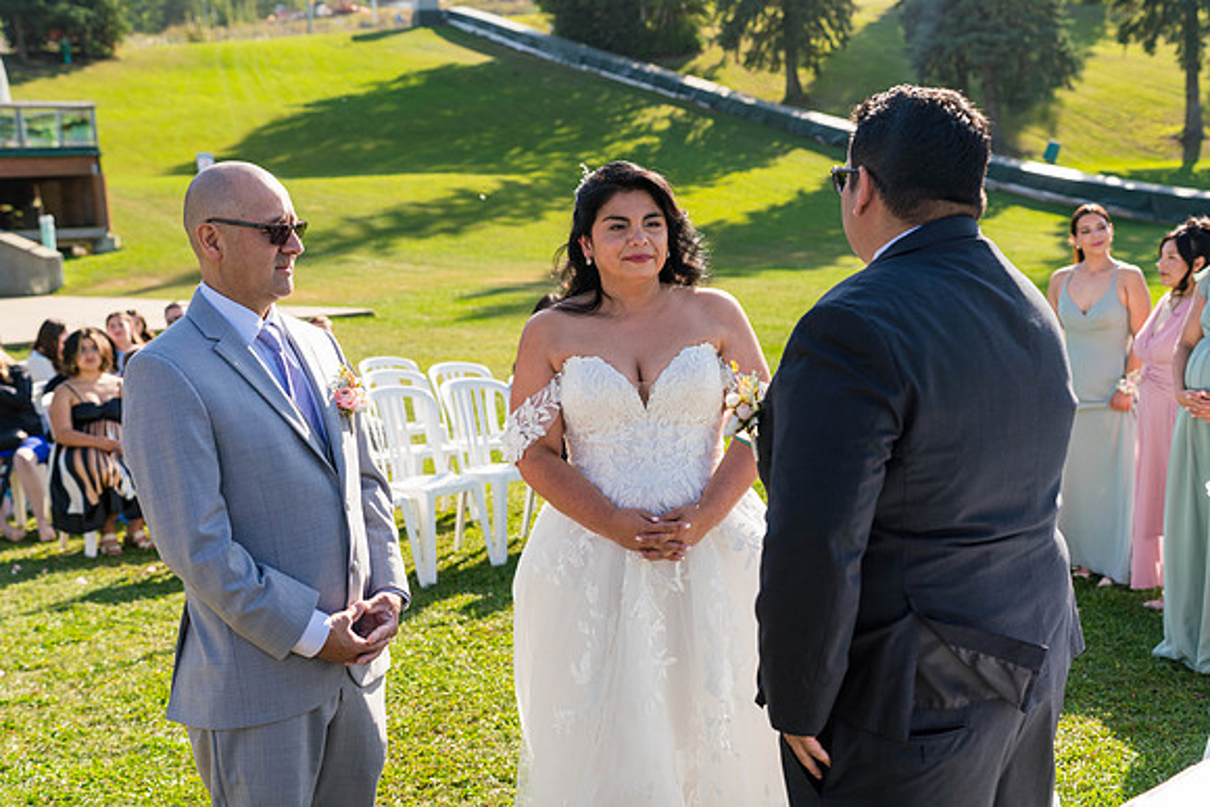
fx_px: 1513
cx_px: 605
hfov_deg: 43.6
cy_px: 404
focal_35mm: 45
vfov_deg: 29.9
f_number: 4
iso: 250
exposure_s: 1/800
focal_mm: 45
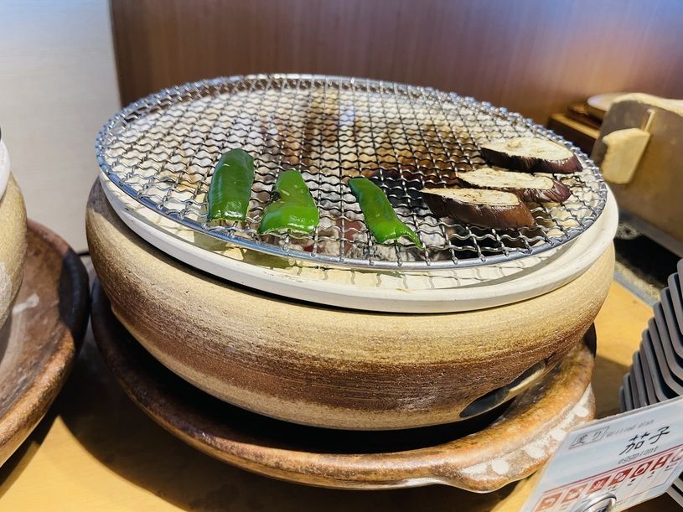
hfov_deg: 69.4
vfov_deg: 54.9
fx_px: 493
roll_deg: -5.4
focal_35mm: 25
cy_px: 256
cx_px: 342
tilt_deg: -31.6
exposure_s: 1/60
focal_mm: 5.1
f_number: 1.6
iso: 160
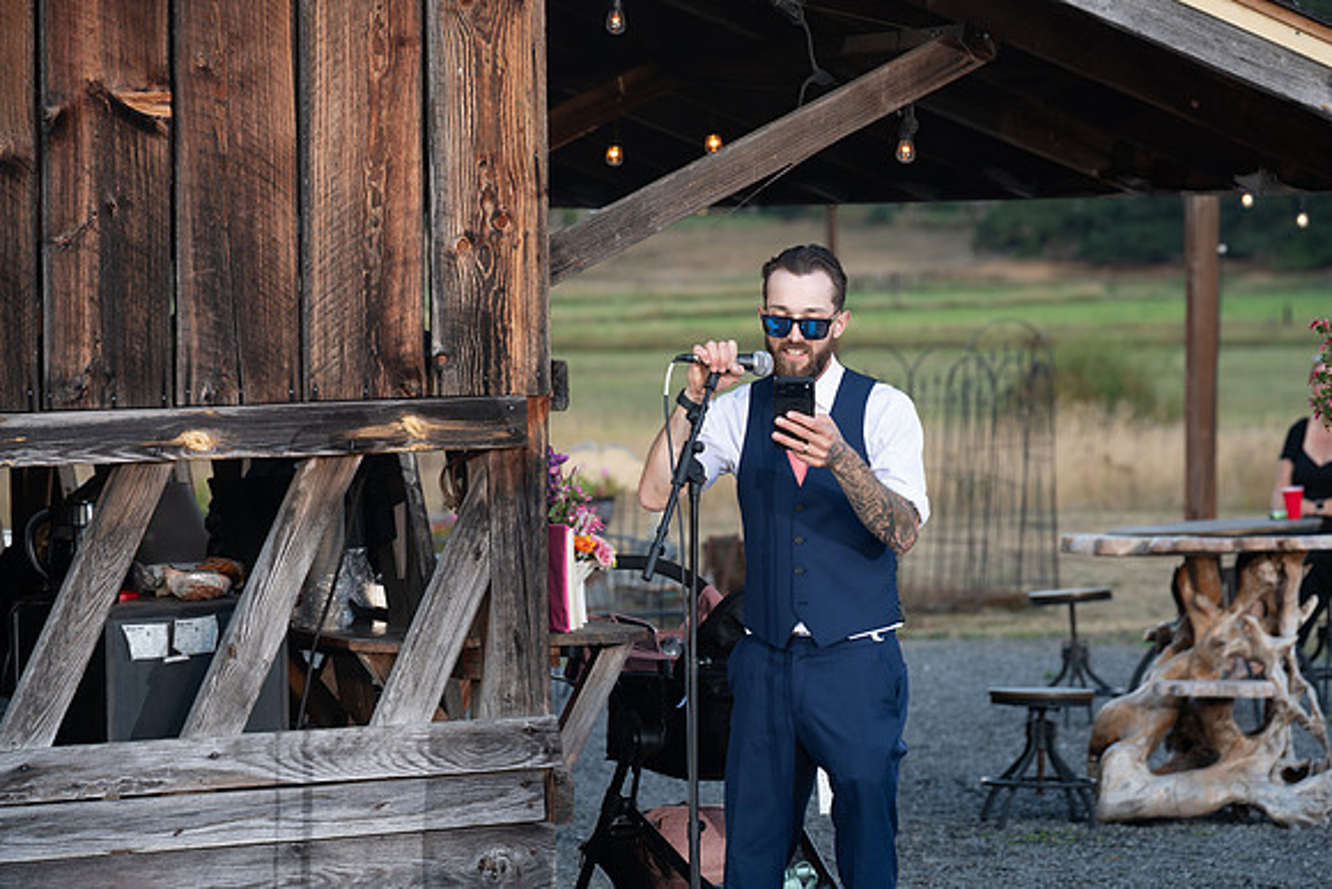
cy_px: 444
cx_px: 666
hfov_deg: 13.7
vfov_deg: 9.2
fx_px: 5551
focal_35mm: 150
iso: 320
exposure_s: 1/125
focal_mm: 150
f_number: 5.6
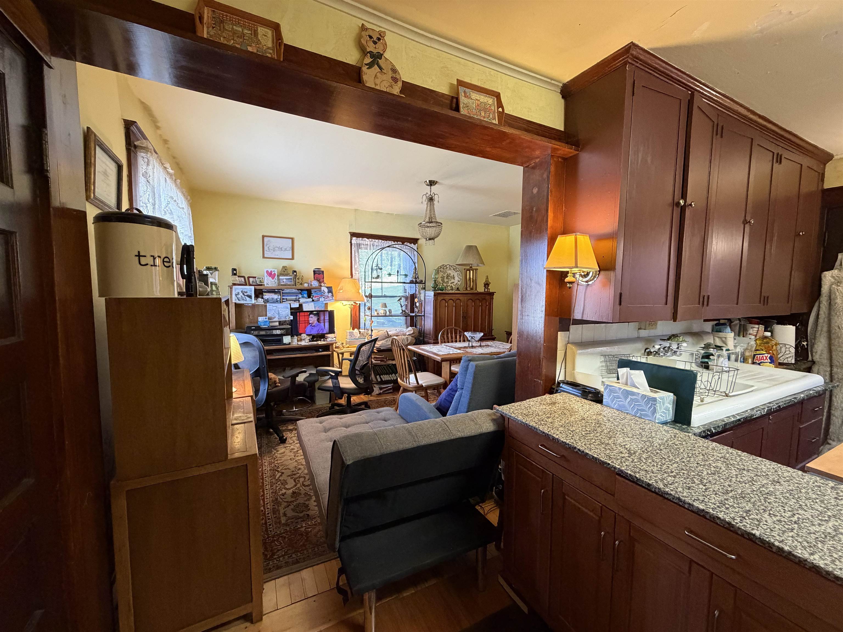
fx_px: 341
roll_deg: -0.6
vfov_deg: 85.7
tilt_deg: -4.3
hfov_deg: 102.1
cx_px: 422
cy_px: 316
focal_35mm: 14
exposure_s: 1/60
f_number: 2.2
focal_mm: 2.22
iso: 500
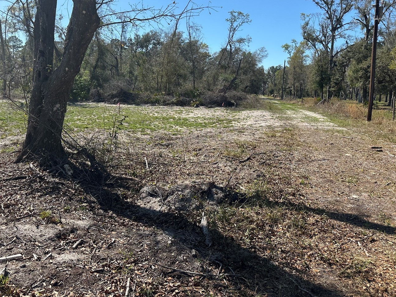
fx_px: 343
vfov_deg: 46.5
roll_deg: +0.7
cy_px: 119
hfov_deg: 59.9
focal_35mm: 30
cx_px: 185
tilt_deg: -7.0
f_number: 1.78
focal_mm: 6.86
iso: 80
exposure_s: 1/4016
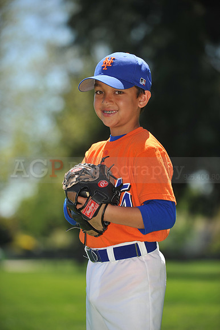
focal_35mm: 145
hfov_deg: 9.5
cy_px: 165
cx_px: 110
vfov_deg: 14.2
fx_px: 1331
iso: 200
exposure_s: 1/1600
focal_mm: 145
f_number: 4
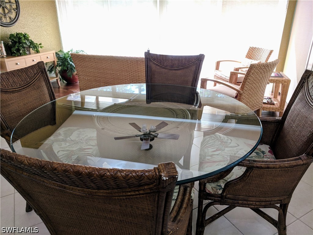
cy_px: 118
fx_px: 235
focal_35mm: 26
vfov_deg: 53.1
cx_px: 156
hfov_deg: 67.3
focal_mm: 4.67
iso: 296
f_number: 2
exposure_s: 1/60
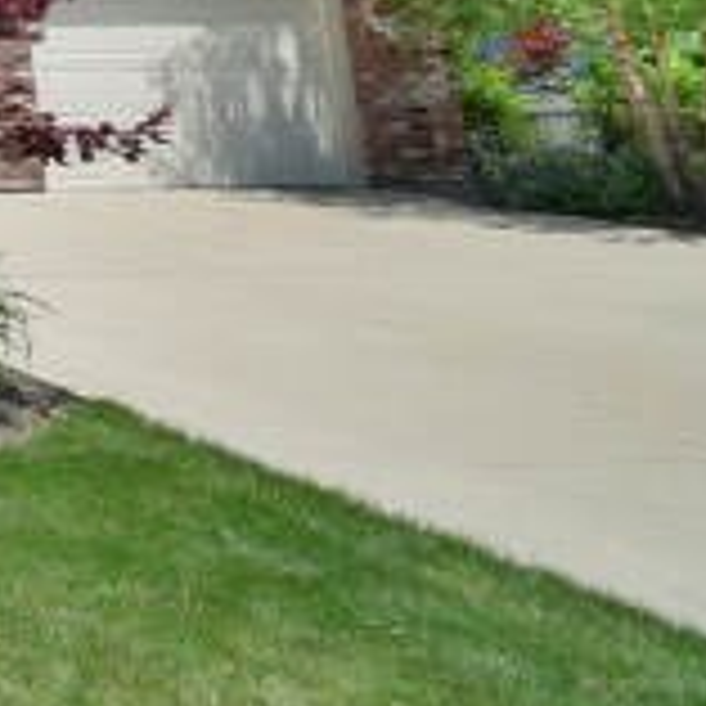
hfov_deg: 16.5
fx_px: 1408
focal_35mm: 61
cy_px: -139
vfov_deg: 25.3
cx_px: -875
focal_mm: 10
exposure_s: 1/80
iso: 100
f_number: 10
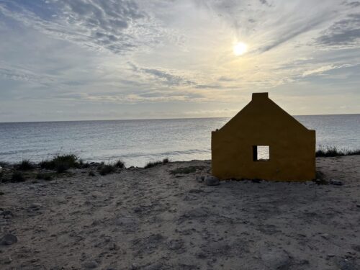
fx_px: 270
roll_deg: +2.0
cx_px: 180
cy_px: 135
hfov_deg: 67.3
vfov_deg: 53.1
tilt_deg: -4.4
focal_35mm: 26
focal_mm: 5.7
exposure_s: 1/12658
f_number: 1.5
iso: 50
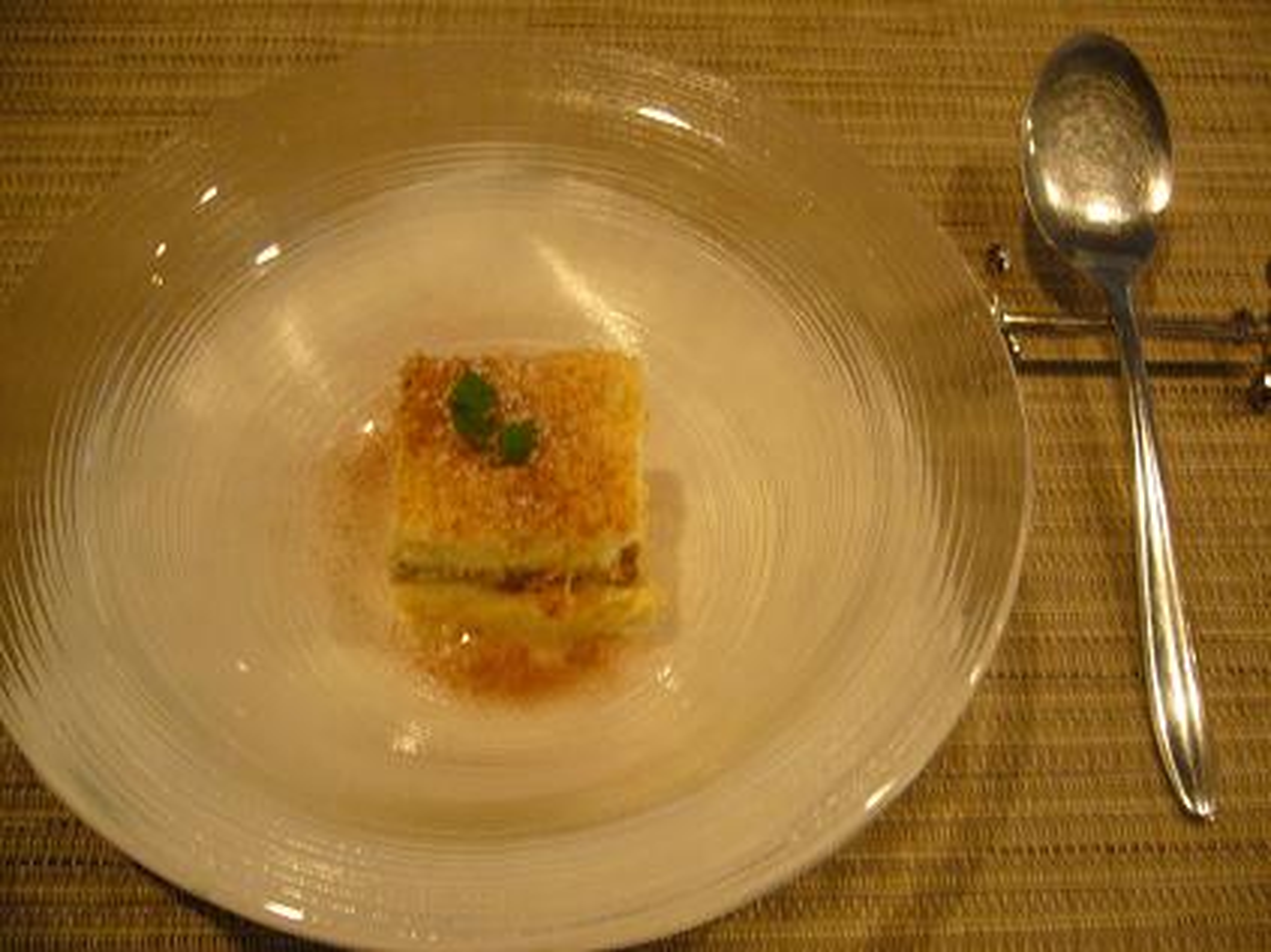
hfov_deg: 52.6
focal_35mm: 35
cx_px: 636
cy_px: 476
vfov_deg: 40.7
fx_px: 1285
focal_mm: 5.8
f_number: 2.8
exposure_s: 1/8
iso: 200
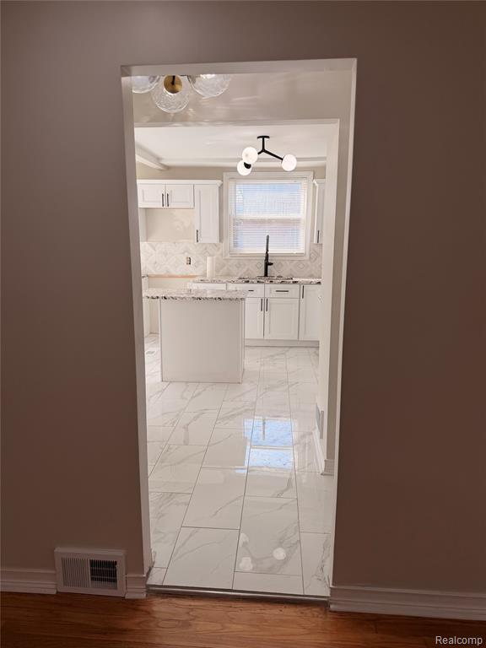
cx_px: 243
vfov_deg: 71.6
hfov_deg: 56.8
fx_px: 449
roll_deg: +0.3
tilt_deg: -11.6
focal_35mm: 24
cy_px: 324
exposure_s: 1/567
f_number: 1.78
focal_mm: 6.76
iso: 100
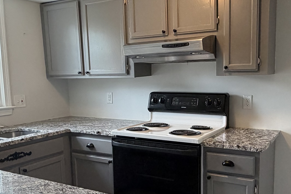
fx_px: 315
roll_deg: +1.0
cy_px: 117
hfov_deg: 49.4
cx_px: 163
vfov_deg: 34.1
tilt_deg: -7.8
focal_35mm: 39
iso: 250
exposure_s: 1/120
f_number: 2.2
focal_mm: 2.22
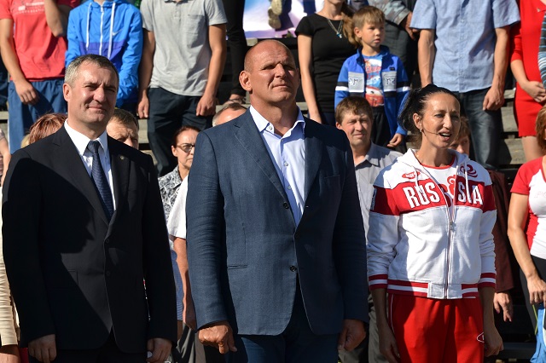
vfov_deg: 5.7
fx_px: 3638
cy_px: 182
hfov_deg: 8.6
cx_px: 273
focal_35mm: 240
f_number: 9
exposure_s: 1/200
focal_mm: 160
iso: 100
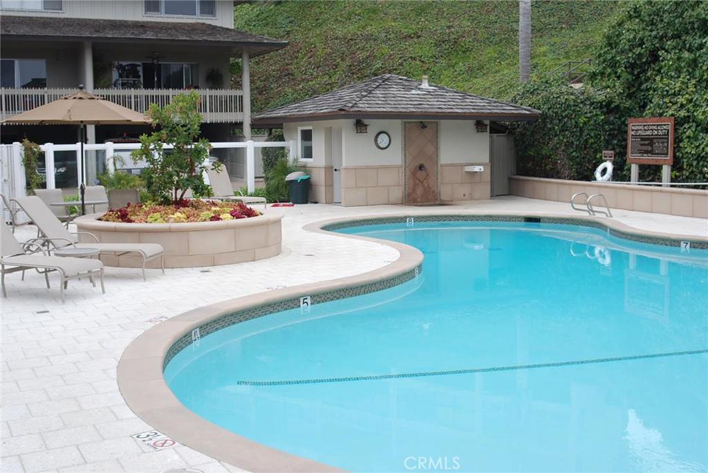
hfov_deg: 46.4
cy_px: 236
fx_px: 827
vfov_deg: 32.0
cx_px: 354
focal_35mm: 42
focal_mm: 28
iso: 100
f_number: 6.3
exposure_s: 1/160
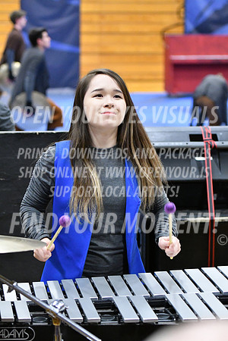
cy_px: 170
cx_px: 114
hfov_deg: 13.0
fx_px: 997
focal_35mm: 105
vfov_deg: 19.5
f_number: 2.8
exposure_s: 1/250
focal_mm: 70
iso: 8000
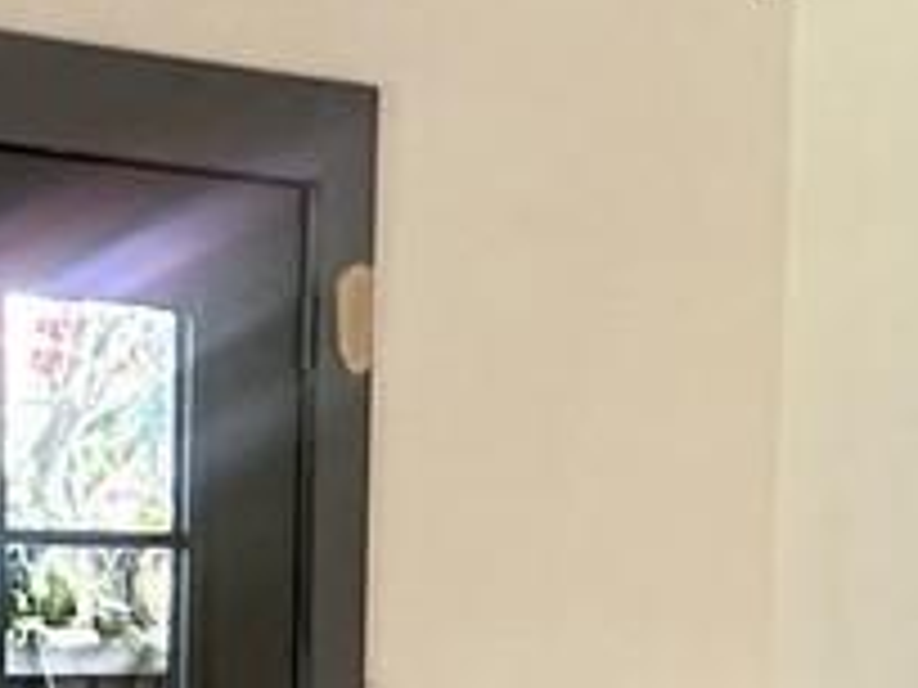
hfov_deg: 17.8
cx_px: 675
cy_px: 728
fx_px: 2917
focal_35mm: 110
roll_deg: -2.1
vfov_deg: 13.2
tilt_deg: -3.9
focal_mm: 2.22
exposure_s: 1/120
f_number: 2.2
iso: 320
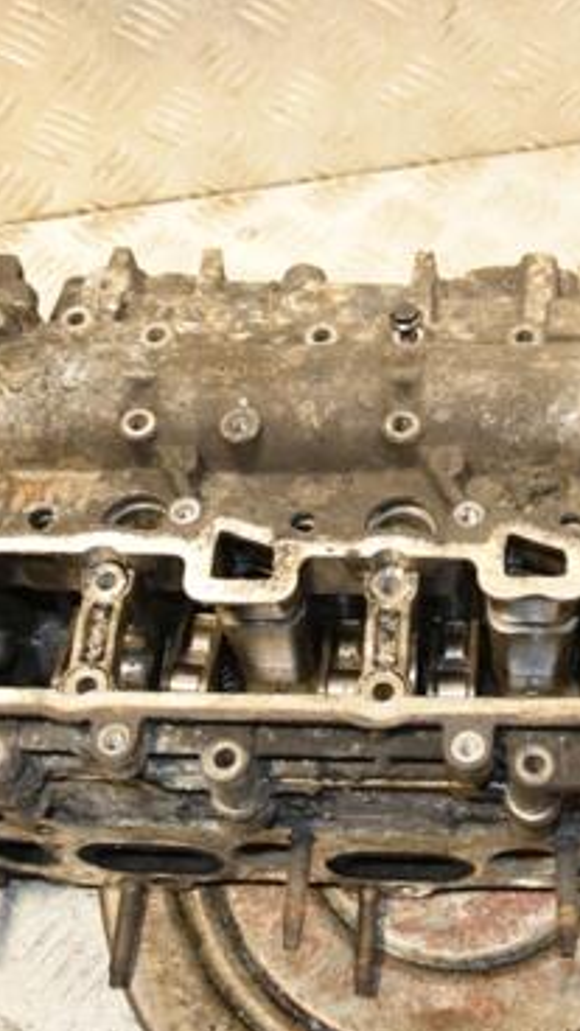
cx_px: 504
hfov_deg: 21.8
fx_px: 1472
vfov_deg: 38.6
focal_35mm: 54
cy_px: 490
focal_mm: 21
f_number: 5
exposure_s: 1/200
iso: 800
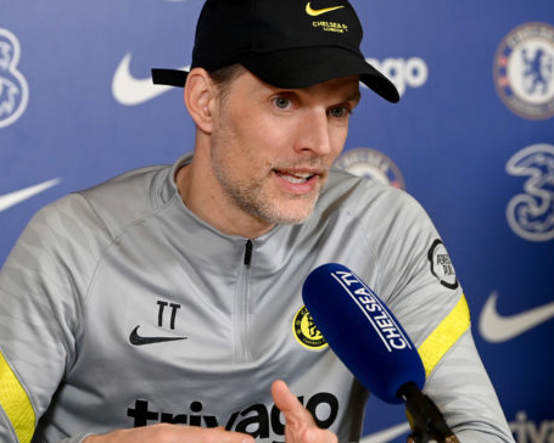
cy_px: 258
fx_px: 4443
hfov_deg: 7.1
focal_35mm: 271
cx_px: 201
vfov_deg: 5.7
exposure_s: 1/400
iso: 2500
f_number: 4
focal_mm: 175
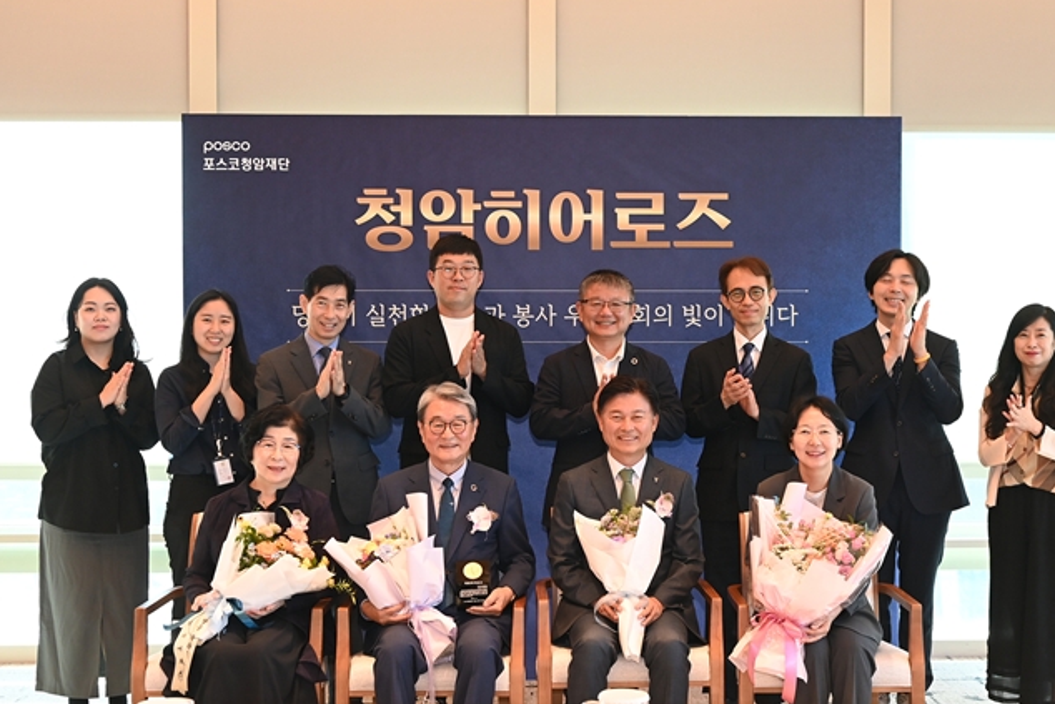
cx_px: 572
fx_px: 1553
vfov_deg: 25.5
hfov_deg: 37.5
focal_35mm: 53
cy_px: 384
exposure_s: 1/250
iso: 2500
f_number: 6.3
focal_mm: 48
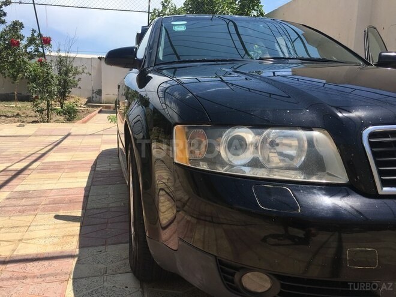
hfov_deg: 61.7
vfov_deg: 48.2
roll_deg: -2.6
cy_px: 148
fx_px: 332
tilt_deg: -8.8
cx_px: 198
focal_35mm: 29
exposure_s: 1/1748
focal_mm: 4.15
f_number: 2.2
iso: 25
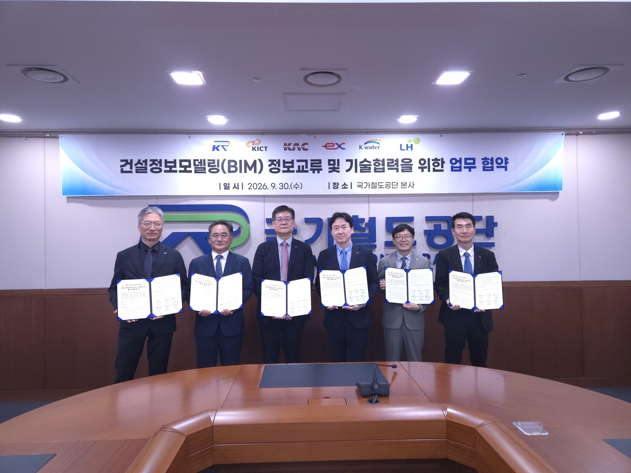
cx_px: 316
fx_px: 419
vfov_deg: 58.9
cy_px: 236
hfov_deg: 73.9
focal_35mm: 23
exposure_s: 1/125
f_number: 1.8
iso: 640
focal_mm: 5.4
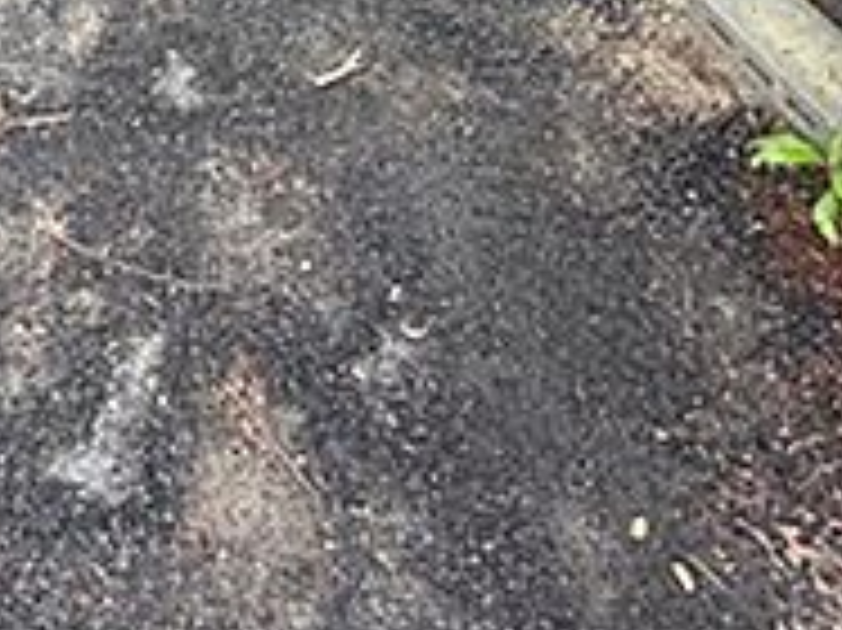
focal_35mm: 48
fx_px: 1167
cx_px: -77
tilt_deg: -35.8
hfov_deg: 34.5
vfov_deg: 27.7
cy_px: -54
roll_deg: +2.2
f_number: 2.2
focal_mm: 2.22
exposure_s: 1/81
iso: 320
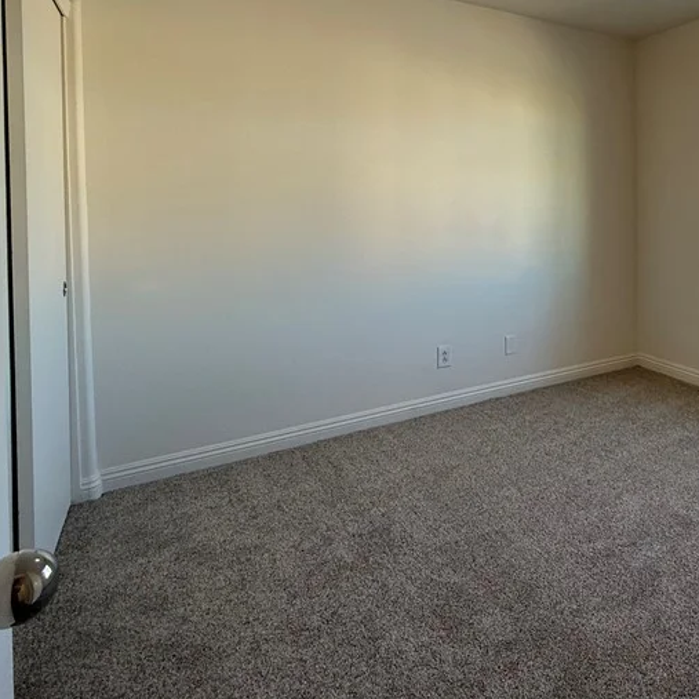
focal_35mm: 25
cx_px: 609
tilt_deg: -1.0
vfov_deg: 61.1
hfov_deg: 55.8
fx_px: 571
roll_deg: +0.4
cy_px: 221
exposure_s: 1/120
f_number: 2.2
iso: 100
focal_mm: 2.22
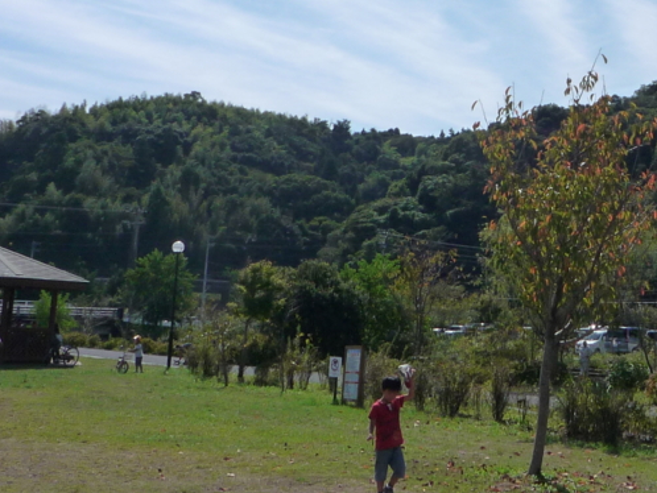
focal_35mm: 61
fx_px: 1158
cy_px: 116
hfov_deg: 30.9
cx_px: 525
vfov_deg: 23.8
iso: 160
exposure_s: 1/800
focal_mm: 4.7
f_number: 6.3
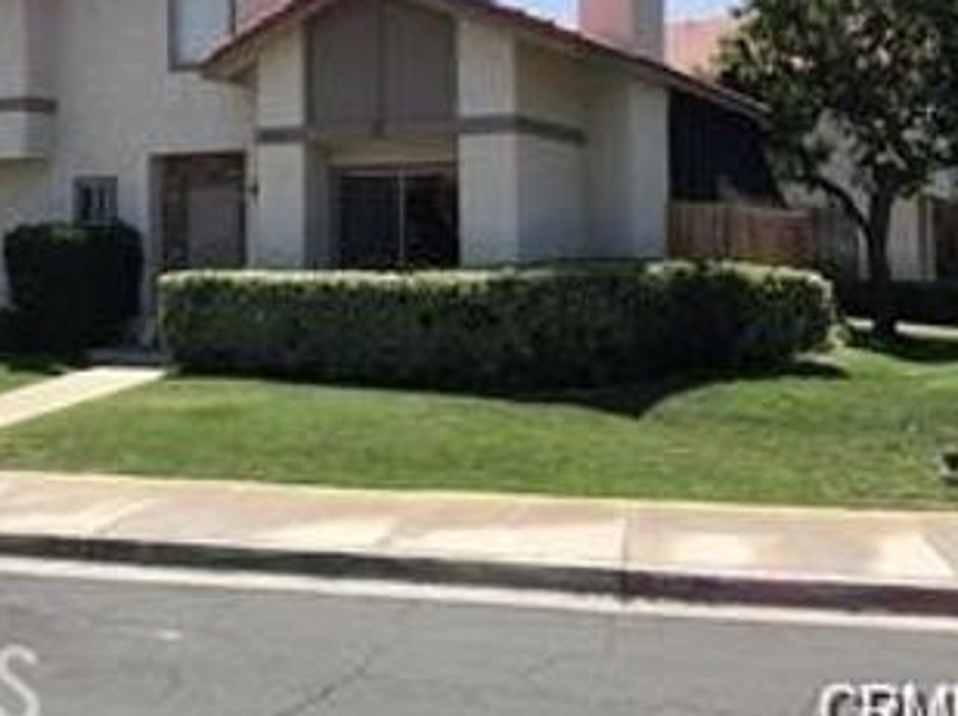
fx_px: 1299
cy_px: 169
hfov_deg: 39.7
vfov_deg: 30.2
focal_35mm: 47
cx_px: 273
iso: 25
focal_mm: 4.15
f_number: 2.2
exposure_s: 1/1202
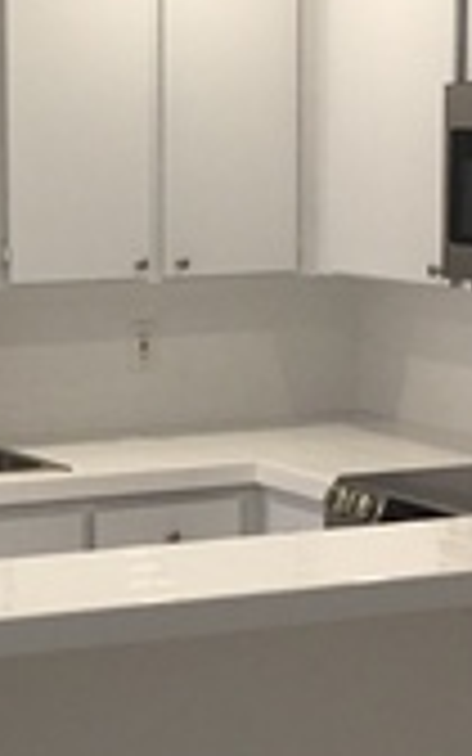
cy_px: 542
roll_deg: +0.7
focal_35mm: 122
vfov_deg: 17.0
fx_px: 2511
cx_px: 135
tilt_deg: -9.6
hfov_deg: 10.7
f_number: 2.2
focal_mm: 4.15
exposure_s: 1/30
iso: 50
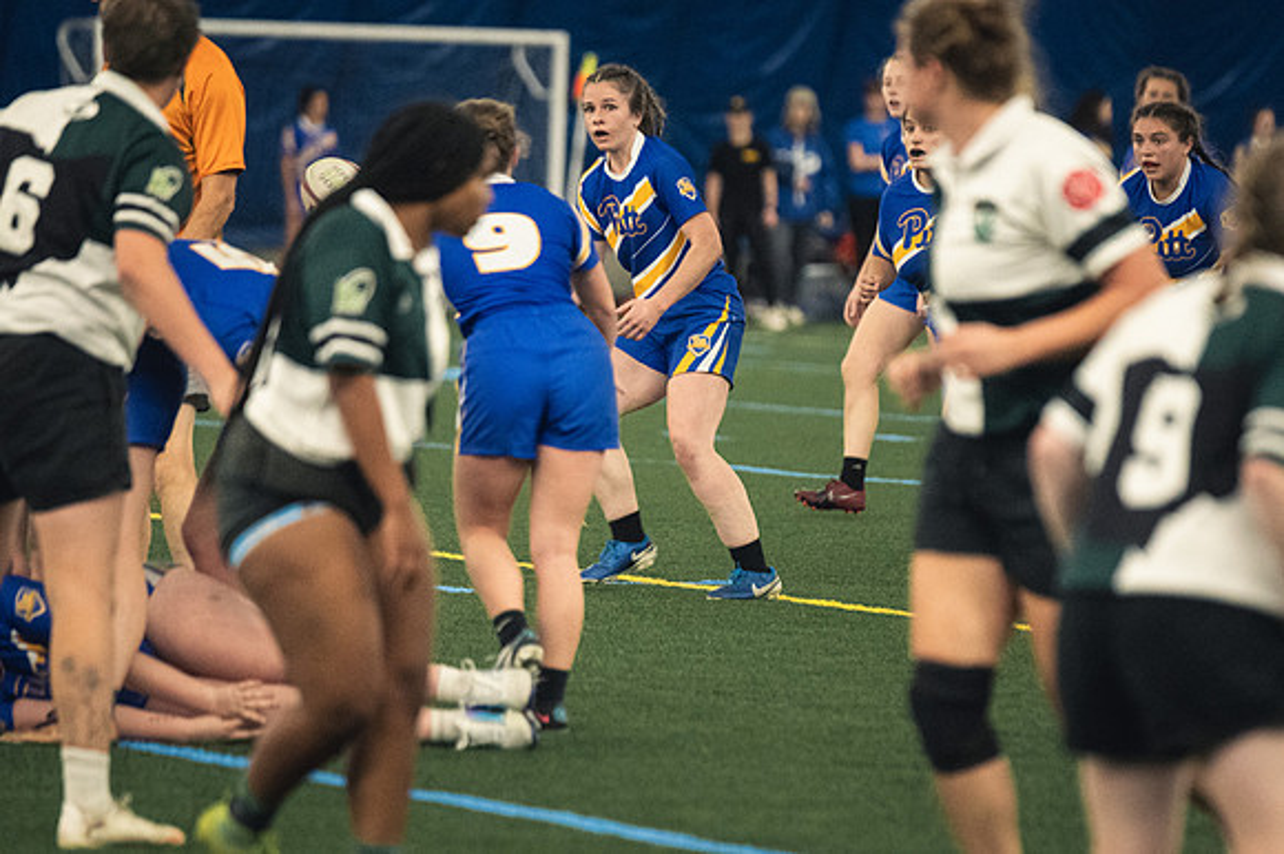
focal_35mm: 300
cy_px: 427
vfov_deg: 4.6
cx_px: 642
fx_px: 10693
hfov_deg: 6.9
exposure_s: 1/500
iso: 8000
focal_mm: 200
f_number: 2.8
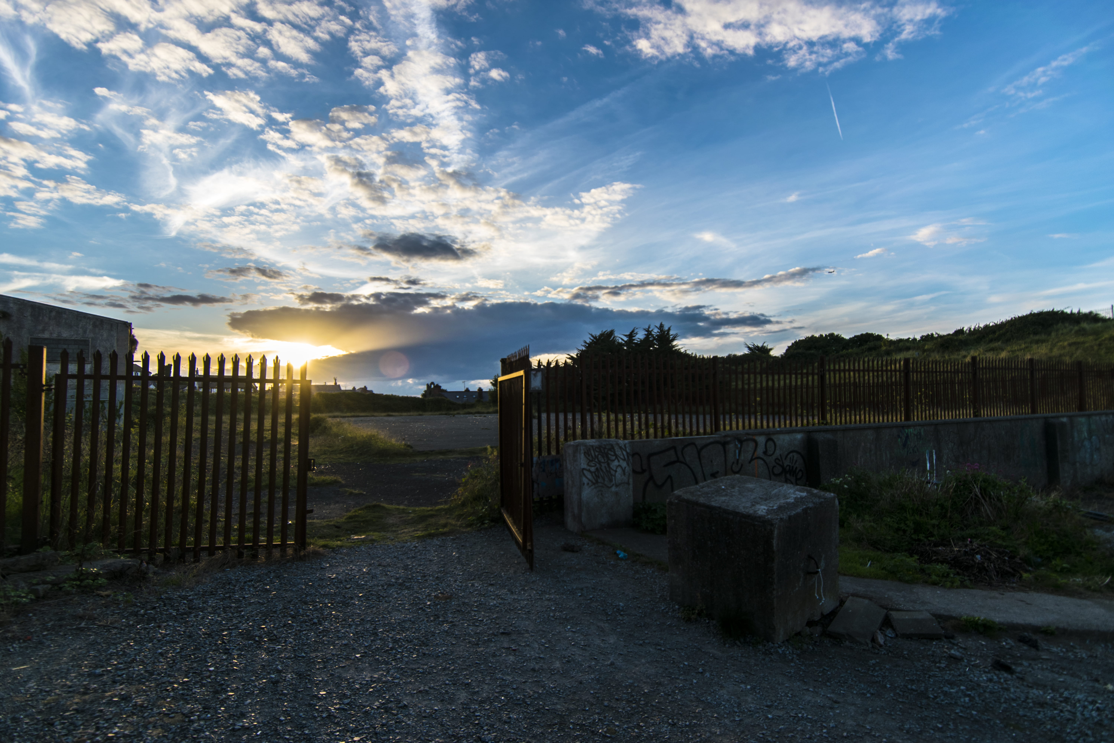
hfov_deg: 90.0
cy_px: 372
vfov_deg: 67.4
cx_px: 557
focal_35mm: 18
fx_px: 557
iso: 100
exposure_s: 1/400
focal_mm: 12
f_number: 4
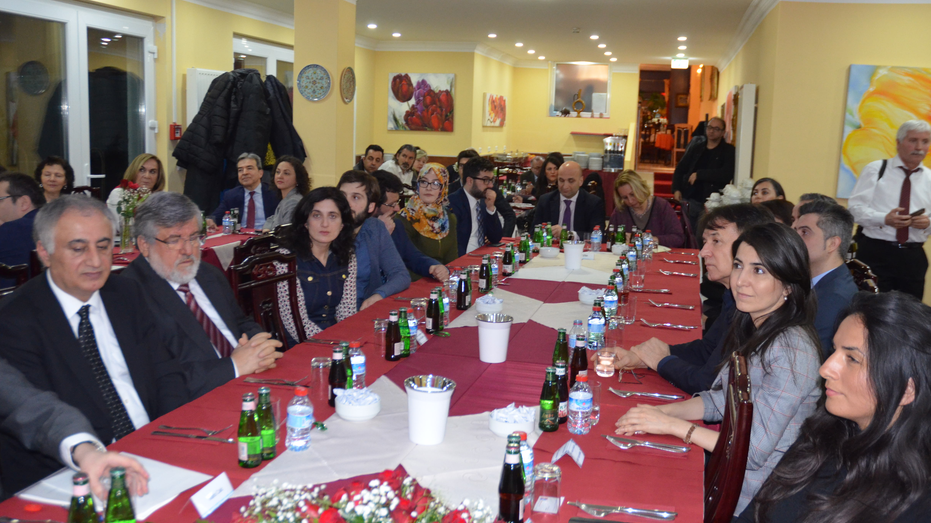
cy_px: 247
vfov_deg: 33.7
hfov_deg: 56.6
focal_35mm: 35
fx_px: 864
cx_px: 468
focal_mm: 22
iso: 1800
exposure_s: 1/60
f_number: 3.5
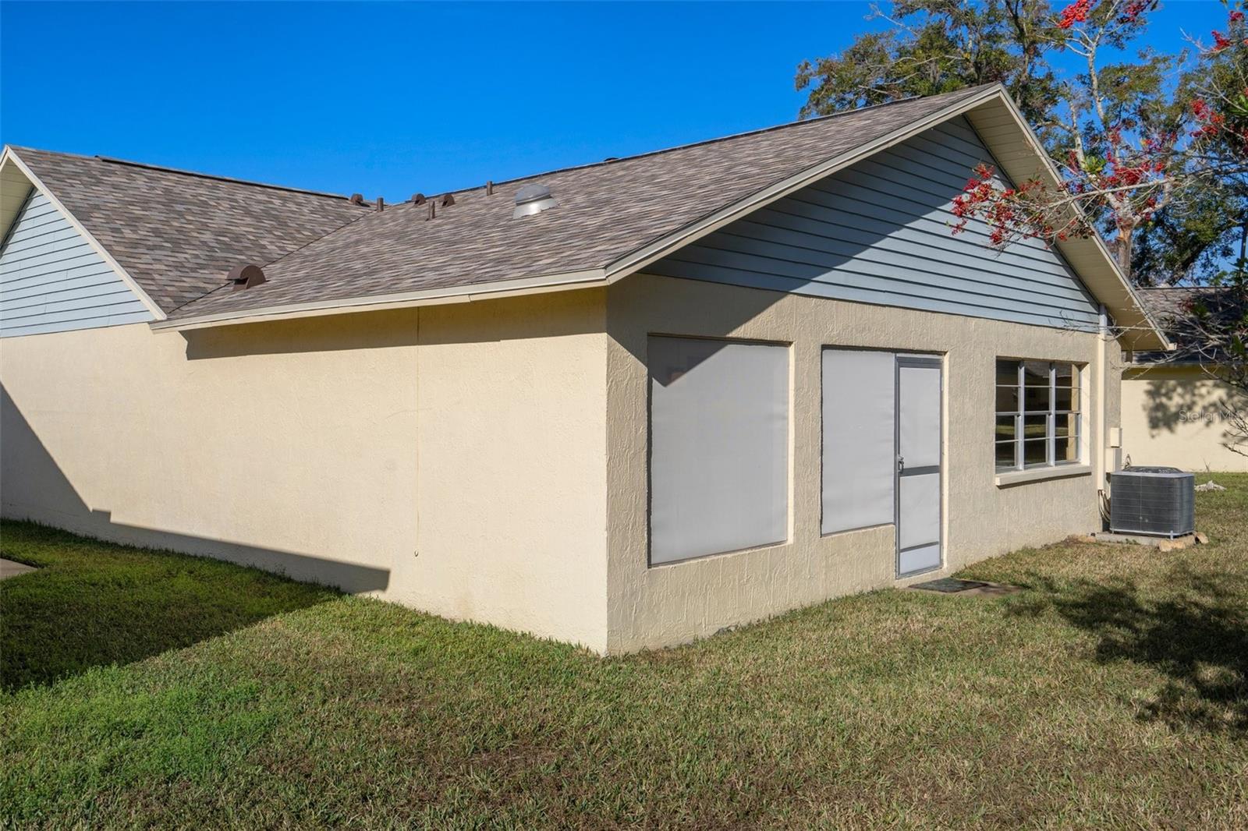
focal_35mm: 29
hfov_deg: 63.7
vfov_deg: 44.9
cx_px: 624
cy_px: 416
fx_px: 1005
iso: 320
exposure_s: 1/500
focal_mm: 29
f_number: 8
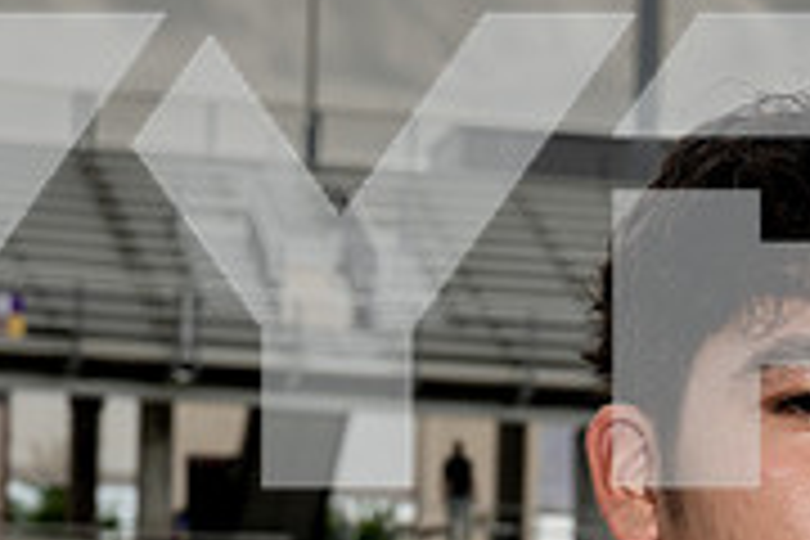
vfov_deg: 8.3
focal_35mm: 161
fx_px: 3622
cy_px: 799
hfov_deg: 12.7
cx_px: 540
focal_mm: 50
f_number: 8
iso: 250
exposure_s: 1/250
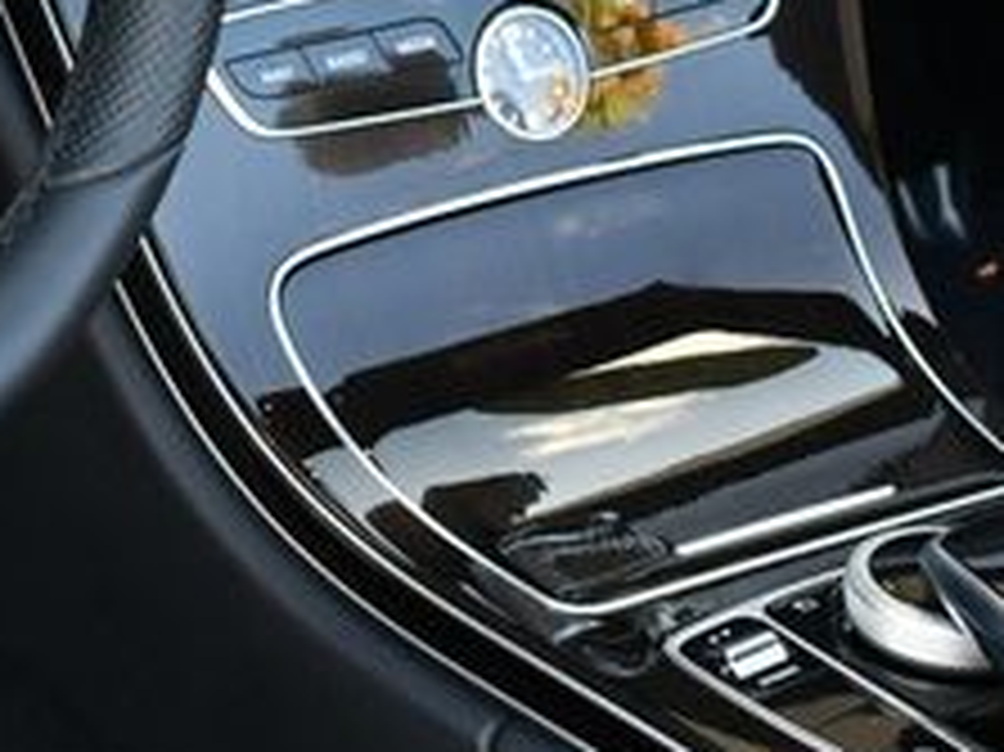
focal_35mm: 166
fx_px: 4812
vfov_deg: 8.8
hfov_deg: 11.7
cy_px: -167
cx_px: -95
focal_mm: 30
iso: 720
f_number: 4.2
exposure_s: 1/250
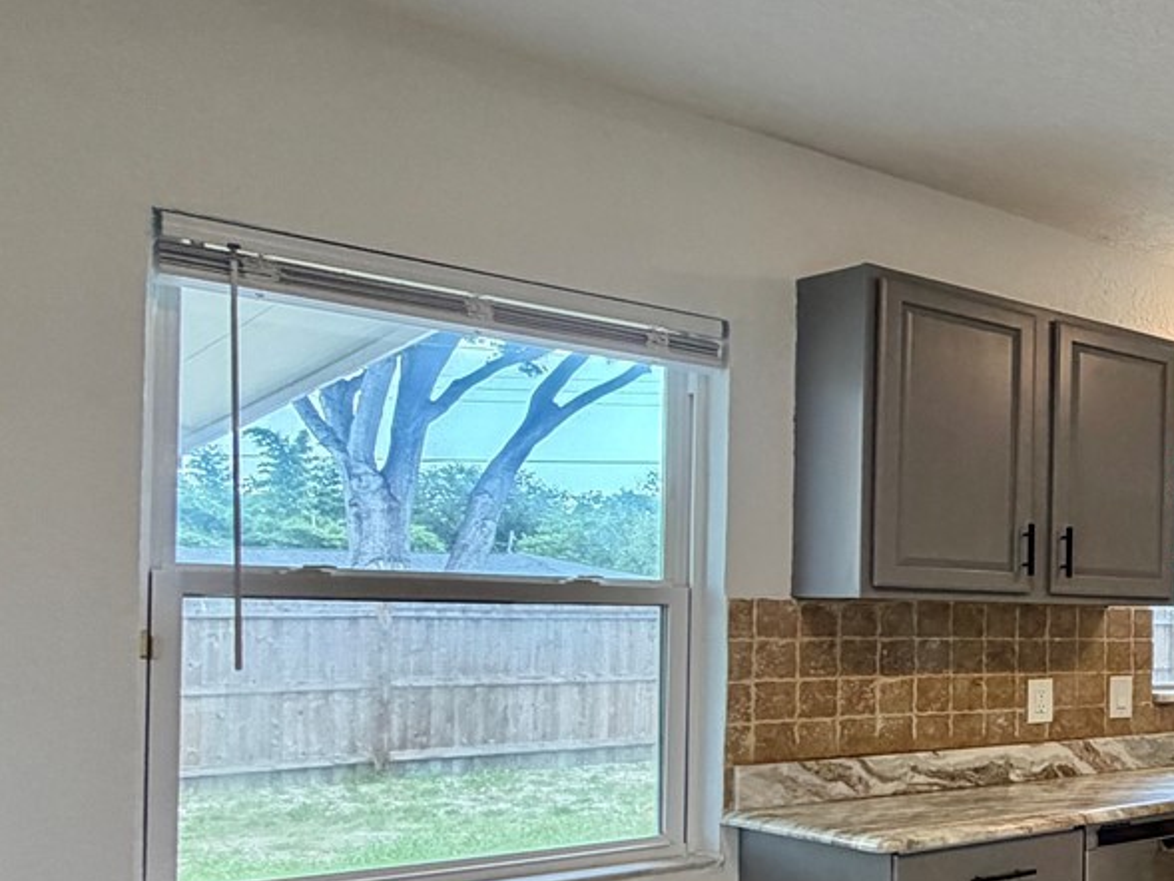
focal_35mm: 38
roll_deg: -0.7
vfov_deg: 37.1
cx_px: 1579
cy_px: 620
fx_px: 1289
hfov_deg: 33.3
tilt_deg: -0.1
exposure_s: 1/120
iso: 320
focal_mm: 2.22
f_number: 2.2
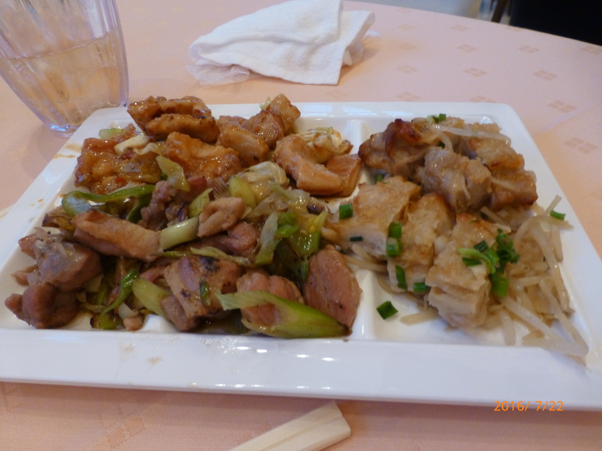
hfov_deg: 71.6
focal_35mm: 24
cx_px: 301
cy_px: 226
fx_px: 417
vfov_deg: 56.8
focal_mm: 4.3
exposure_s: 1/30
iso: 400
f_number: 3.3
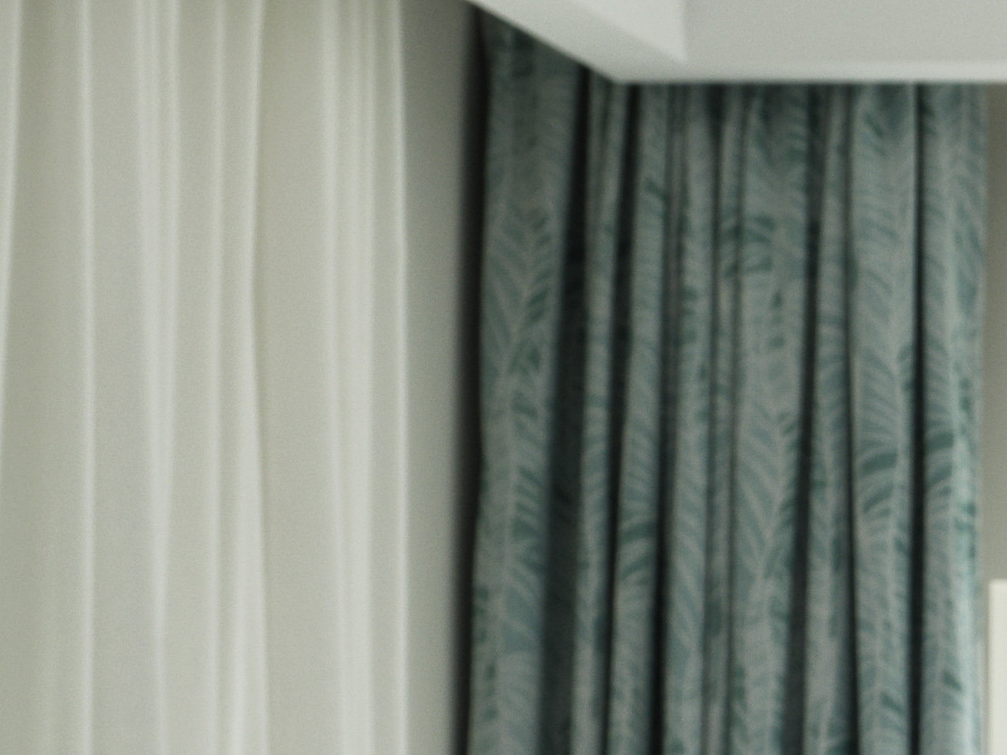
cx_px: 2926
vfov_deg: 5.9
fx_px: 7185
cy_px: 1490
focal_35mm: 247
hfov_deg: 7.2
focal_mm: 45
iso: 200
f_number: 11
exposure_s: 1/10
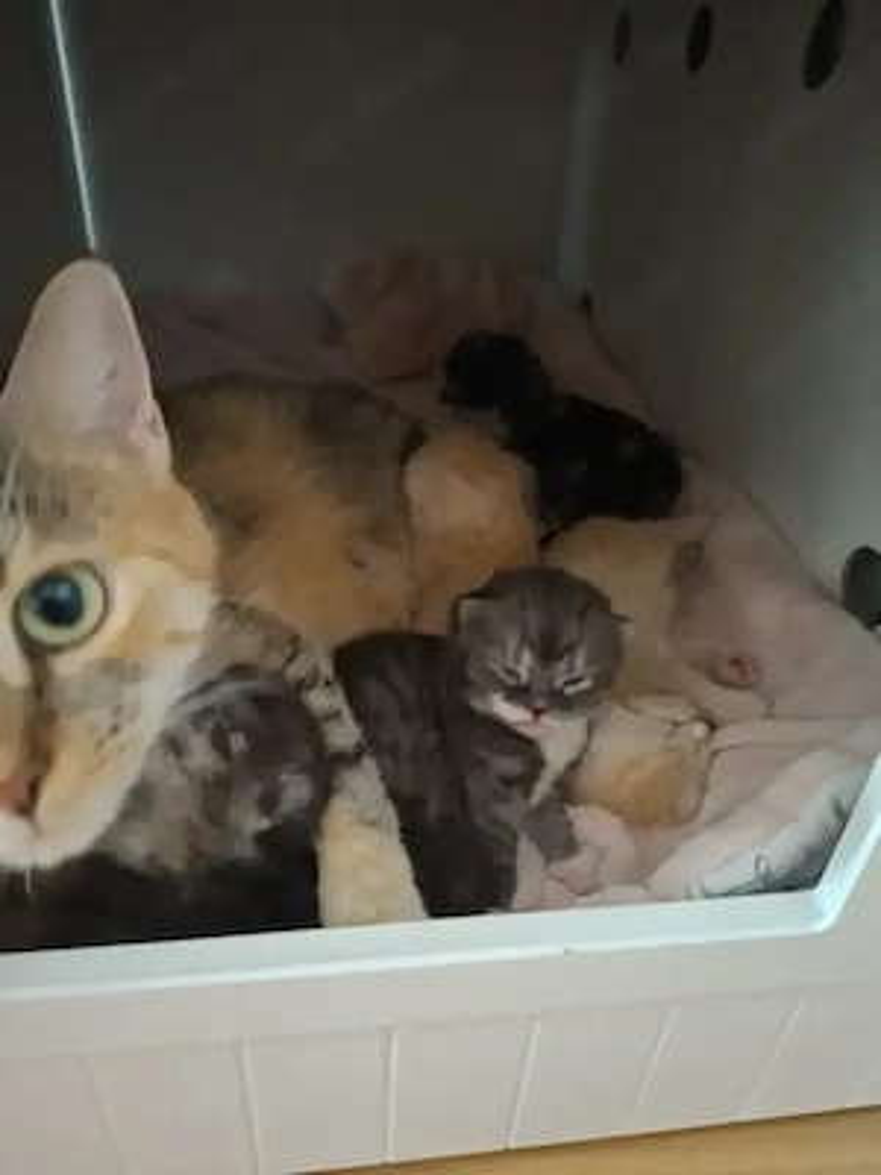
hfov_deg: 58.9
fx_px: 780
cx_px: 440
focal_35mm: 23
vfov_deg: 73.9
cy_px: 588
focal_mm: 5.54
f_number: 1.8
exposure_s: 1/17
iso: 1250
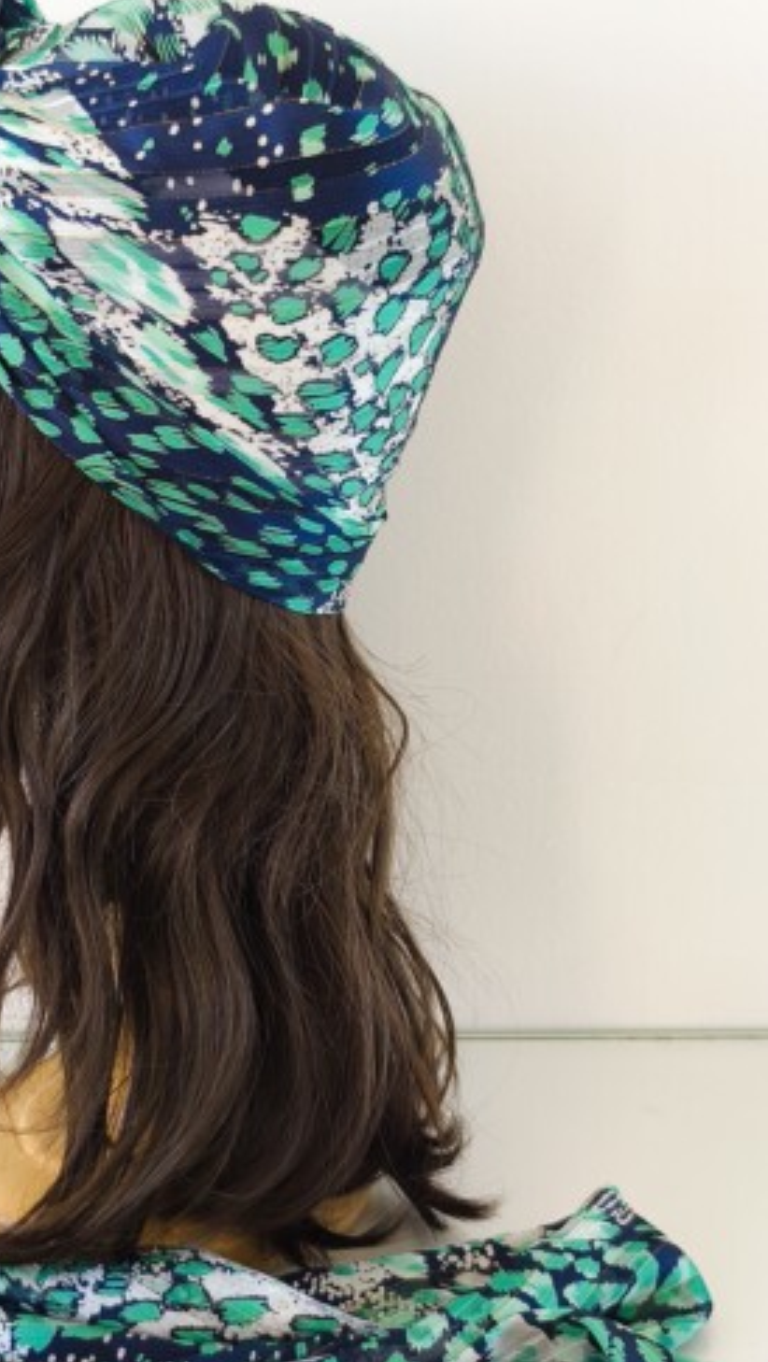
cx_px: 146
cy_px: 726
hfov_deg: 27.2
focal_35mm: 43
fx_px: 1554
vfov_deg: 47.3
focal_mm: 6.14
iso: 50
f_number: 1.65
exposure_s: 1/30
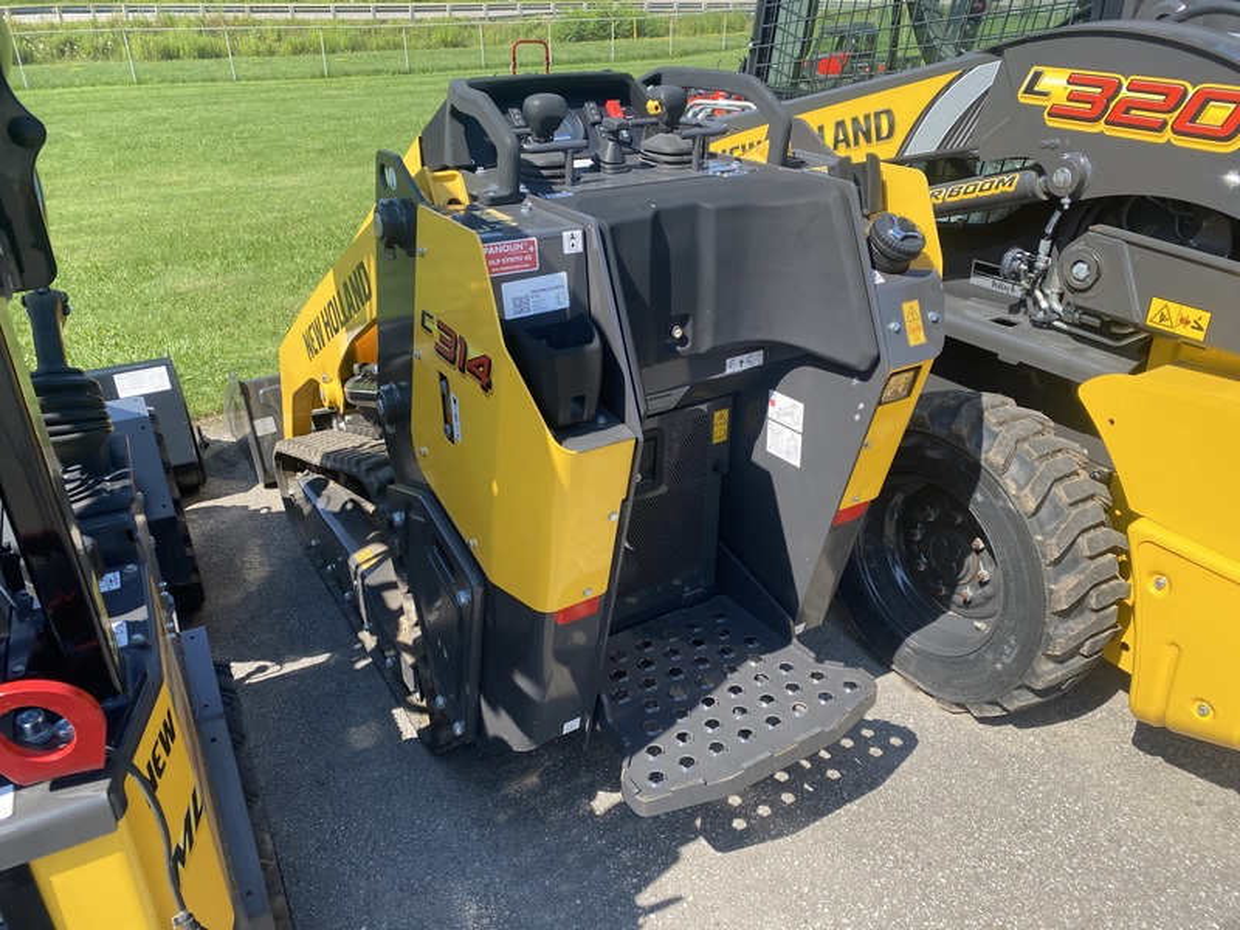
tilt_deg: -26.4
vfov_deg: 53.1
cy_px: 465
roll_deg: +1.6
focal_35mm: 26
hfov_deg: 67.3
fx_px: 931
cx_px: 620
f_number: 1.8
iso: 32
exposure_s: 1/905
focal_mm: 4.25
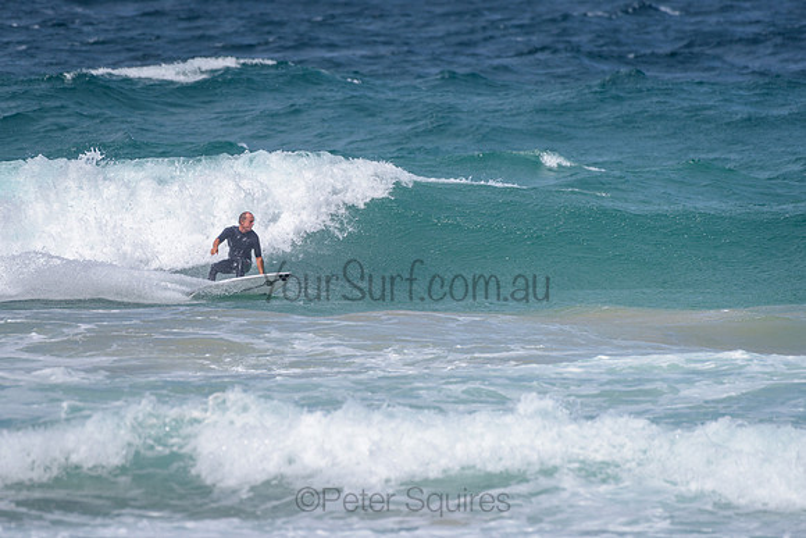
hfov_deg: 3.4
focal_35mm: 613
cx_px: 328
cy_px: 249
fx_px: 13735
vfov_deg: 2.2
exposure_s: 1/2000
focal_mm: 500
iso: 72
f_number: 5.6
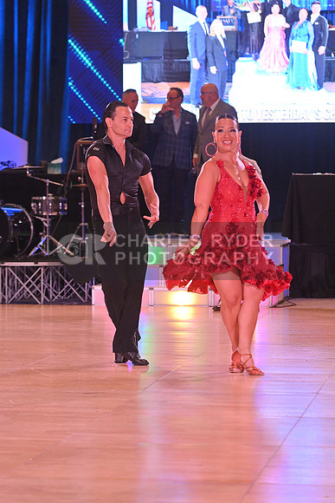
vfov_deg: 17.6
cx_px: 168
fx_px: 1618
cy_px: 252
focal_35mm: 116
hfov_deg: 11.8
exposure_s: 1/400
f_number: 5
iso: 2000
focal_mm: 116
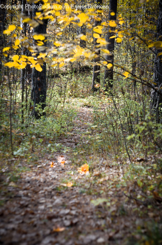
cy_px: 122
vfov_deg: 23.4
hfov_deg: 15.7
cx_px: 81
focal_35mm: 87
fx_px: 589
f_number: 2
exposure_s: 1/320
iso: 250
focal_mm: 58
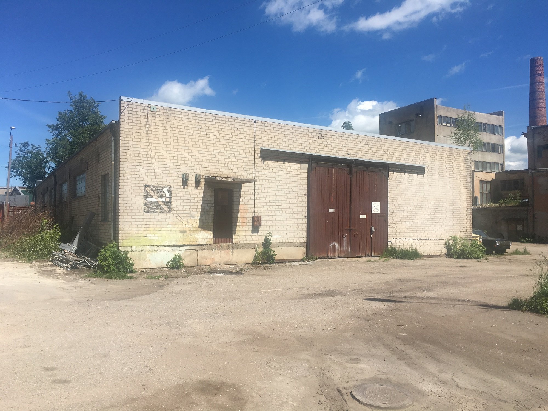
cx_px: 274
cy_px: 206
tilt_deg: +3.2
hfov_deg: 61.7
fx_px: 459
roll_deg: -0.2
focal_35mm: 29
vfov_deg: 48.2
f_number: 2.2
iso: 25
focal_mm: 4.15
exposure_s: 1/2404
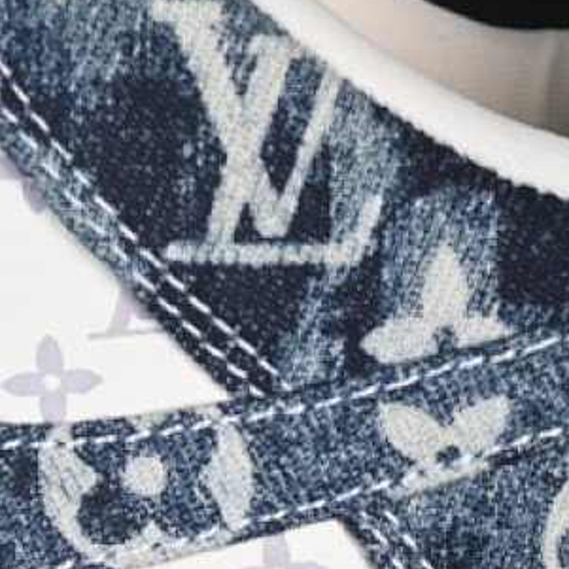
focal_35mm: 229
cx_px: 23
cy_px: 548
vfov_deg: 7.6
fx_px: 4259
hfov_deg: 7.6
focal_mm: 50
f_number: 6.3
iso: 160
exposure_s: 1/60
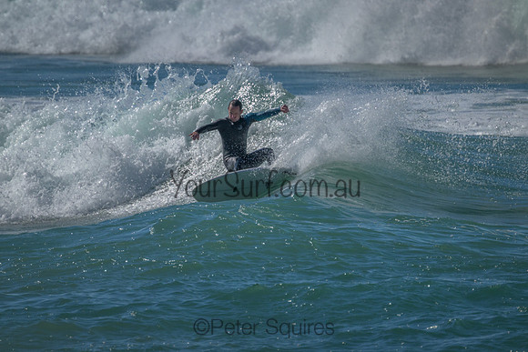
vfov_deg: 1.7
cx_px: 264
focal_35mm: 800
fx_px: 11736
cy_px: 176
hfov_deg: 2.6
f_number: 11
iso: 1250
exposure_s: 1/2000
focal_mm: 800
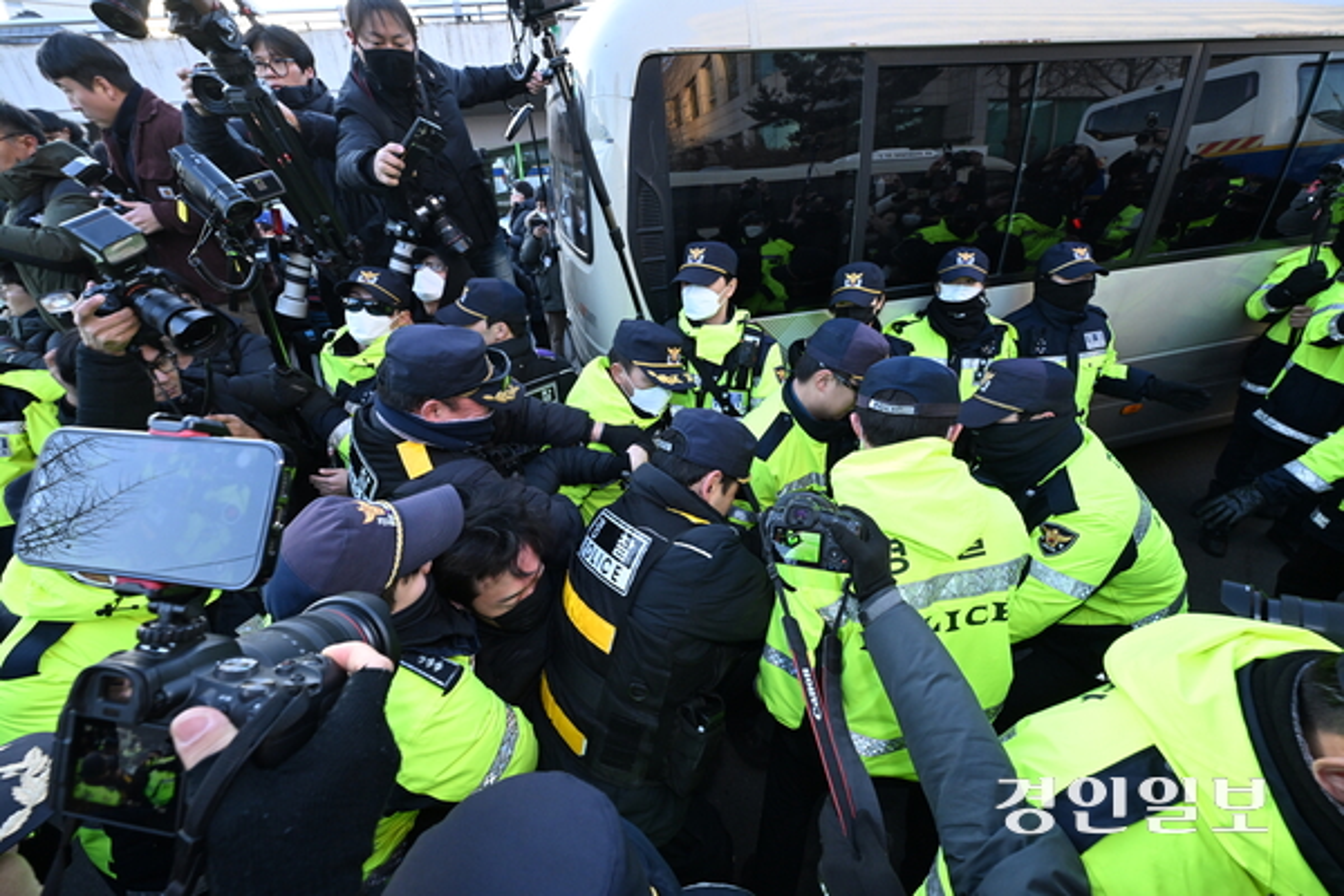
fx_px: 541
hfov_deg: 102.3
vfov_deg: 79.2
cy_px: 448
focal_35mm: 14
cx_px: 672
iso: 2500
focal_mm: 14.5
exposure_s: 1/200
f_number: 9
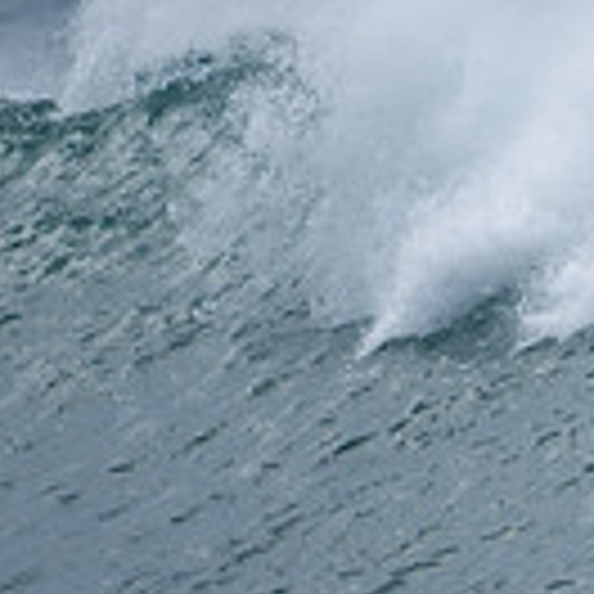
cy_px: 218
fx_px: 52379
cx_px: 1188
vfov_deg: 0.6
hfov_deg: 0.6
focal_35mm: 2698
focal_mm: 480
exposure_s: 1/800
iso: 160
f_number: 5.6
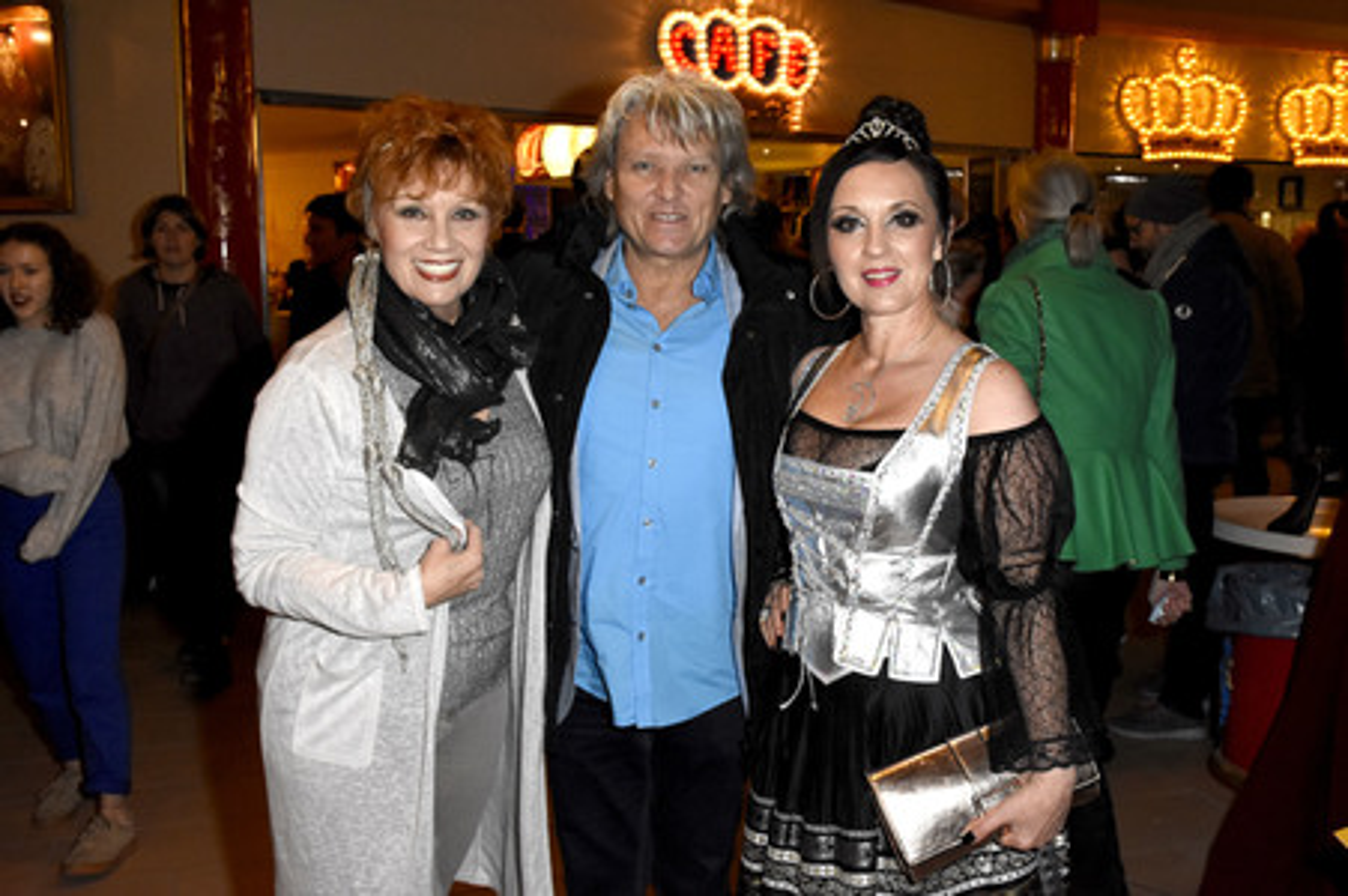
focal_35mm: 34
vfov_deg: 38.3
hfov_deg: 55.1
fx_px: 1291
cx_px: 674
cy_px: 448
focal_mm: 23
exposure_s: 1/125
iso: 2500
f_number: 6.3
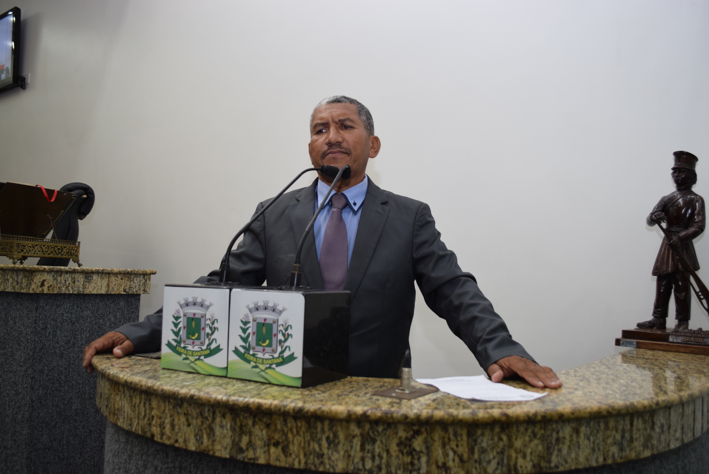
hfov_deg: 57.2
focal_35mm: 33
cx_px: 354
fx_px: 650
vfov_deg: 40.0
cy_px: 237
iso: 500
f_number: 4
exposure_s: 1/60
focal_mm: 22
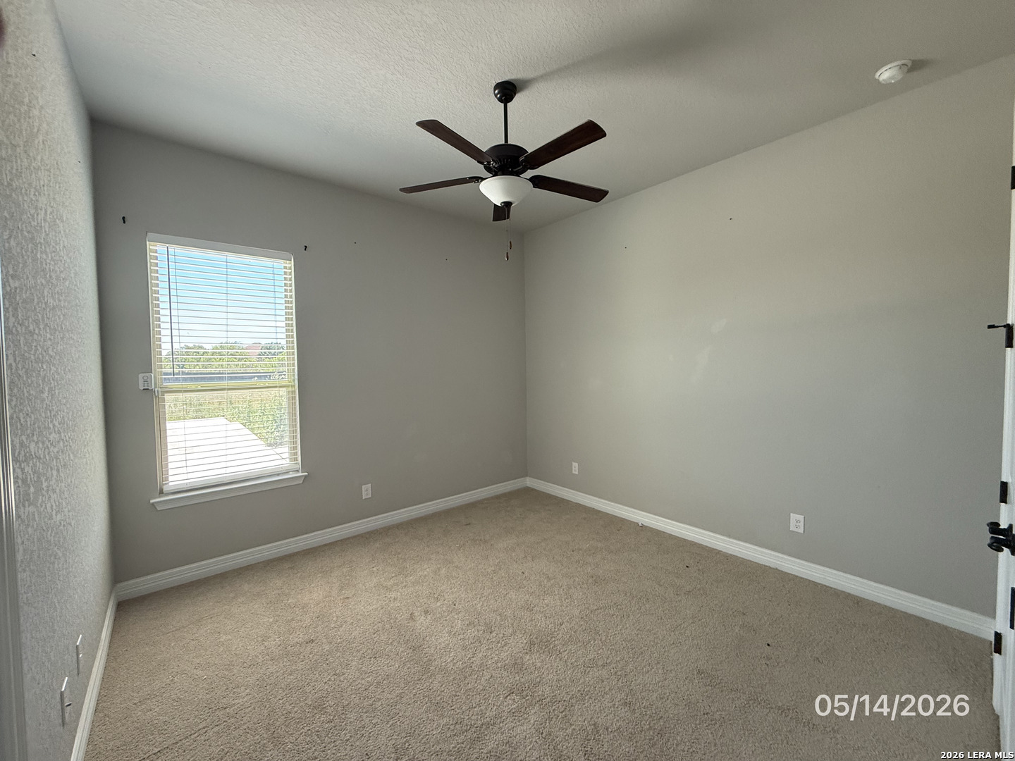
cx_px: 508
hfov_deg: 102.1
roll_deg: +0.8
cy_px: 380
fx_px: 411
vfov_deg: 85.7
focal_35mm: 14
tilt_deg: -2.4
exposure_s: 1/99
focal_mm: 2.22
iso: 250
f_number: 2.2
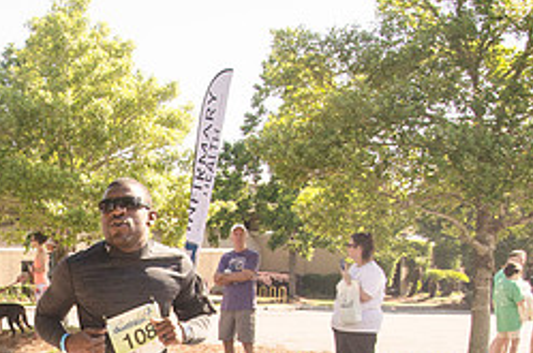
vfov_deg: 22.9
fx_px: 828
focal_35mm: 56
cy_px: 368
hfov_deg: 32.9
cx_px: 6
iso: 640
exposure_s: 1/1600
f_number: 5
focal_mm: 16
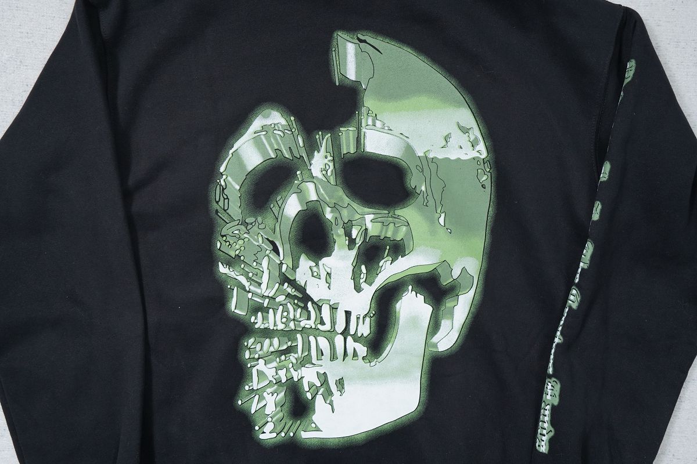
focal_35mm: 35
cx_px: 348
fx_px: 678
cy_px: 232
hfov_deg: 54.4
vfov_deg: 37.9
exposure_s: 1/100
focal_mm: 35
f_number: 9
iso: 1600
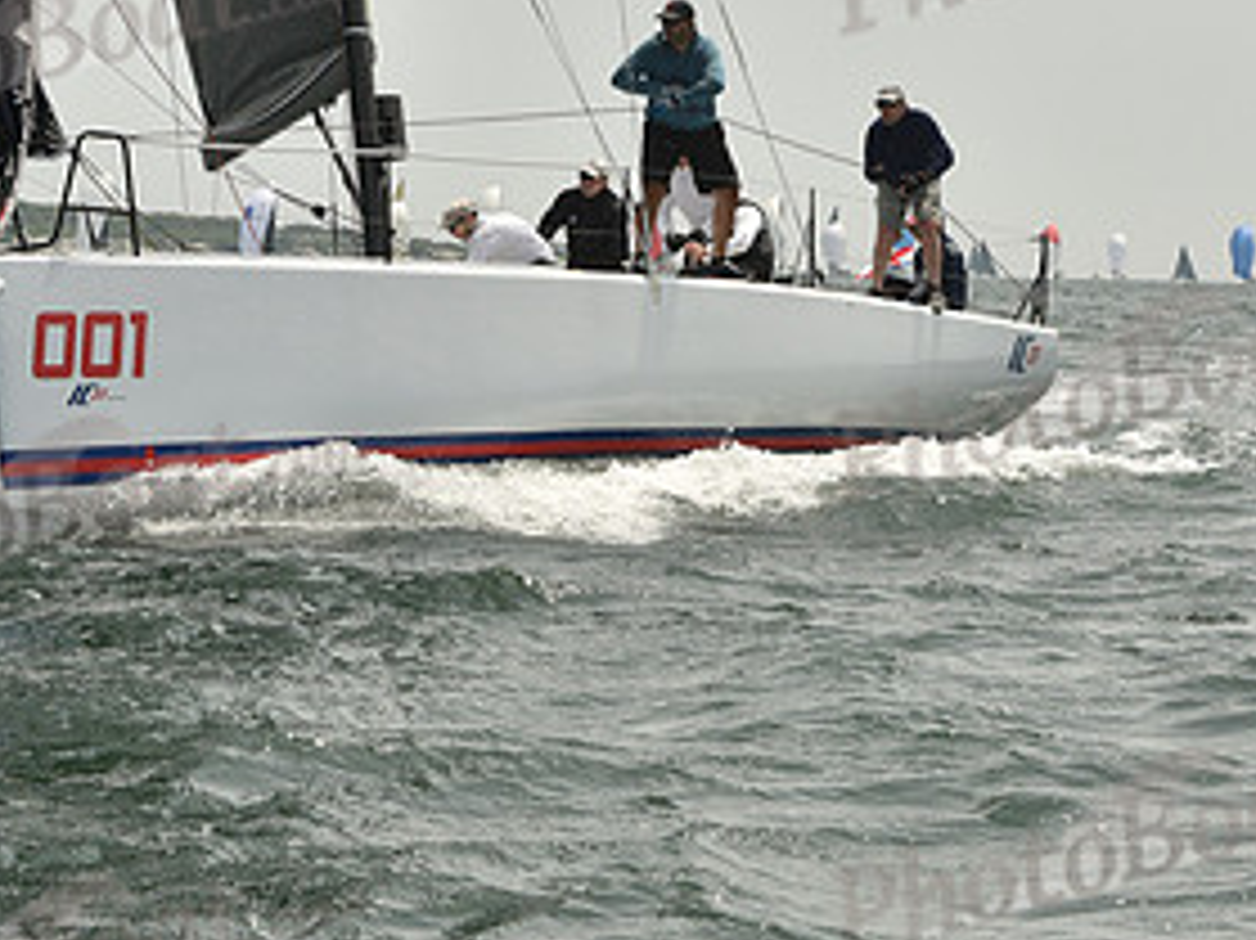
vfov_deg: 10.6
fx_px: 5078
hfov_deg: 14.1
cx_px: 603
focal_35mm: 140
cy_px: 214
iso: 400
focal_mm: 70
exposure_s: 1/1600
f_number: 10
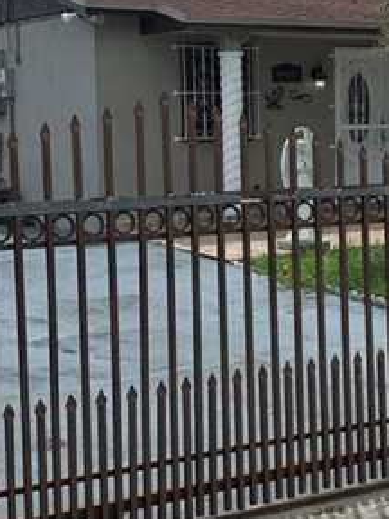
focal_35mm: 85
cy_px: 200
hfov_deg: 17.2
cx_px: 306
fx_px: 1274
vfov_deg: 23.0
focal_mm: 6.25
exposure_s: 1/7944
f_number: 1.7
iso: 64
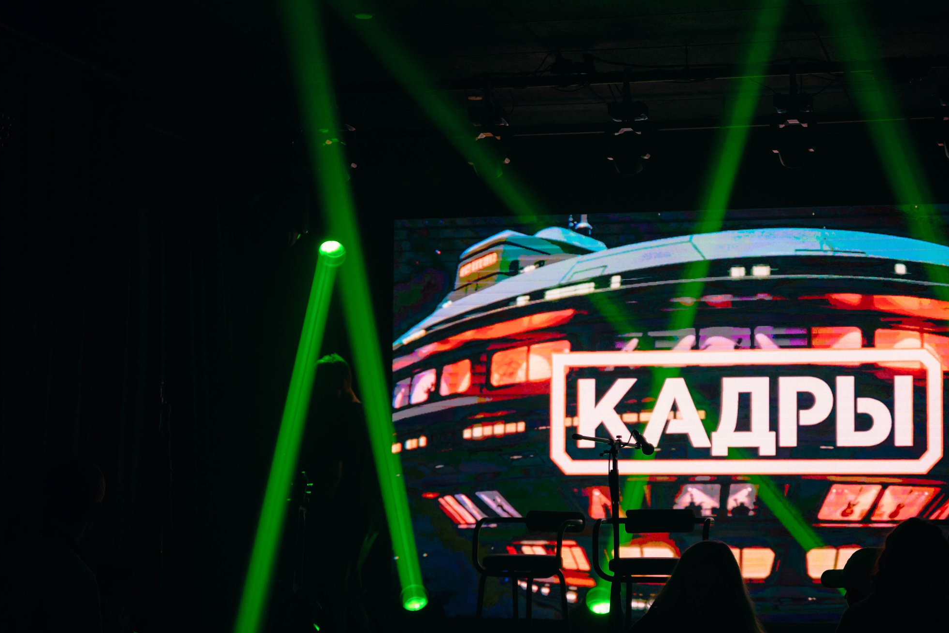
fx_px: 2188
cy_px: 405
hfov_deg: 24.4
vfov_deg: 16.4
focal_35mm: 83
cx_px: 549
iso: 900
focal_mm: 62
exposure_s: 1/320
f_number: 2.8
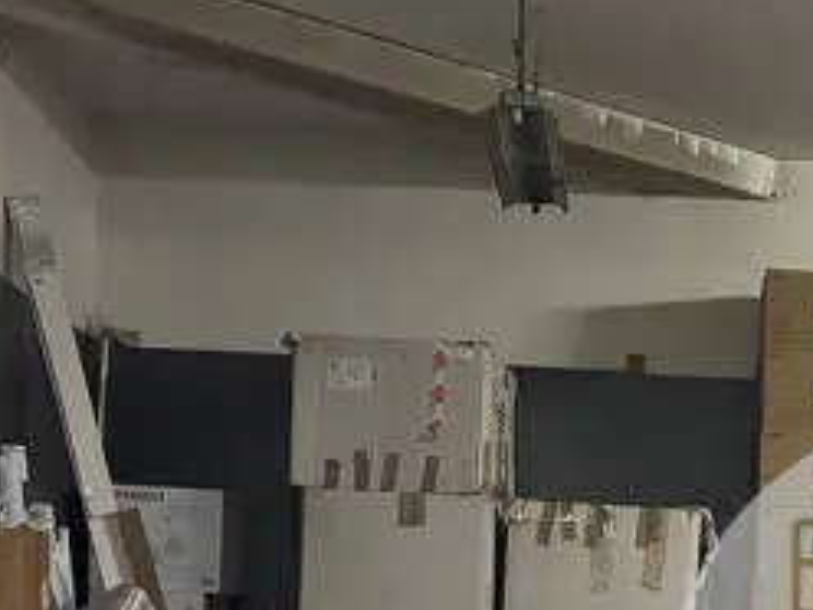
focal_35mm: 105
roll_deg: -1.7
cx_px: 970
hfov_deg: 17.8
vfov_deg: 13.7
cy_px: 718
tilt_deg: +0.7
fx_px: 2466
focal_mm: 5.96
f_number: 1.6
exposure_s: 1/50
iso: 500
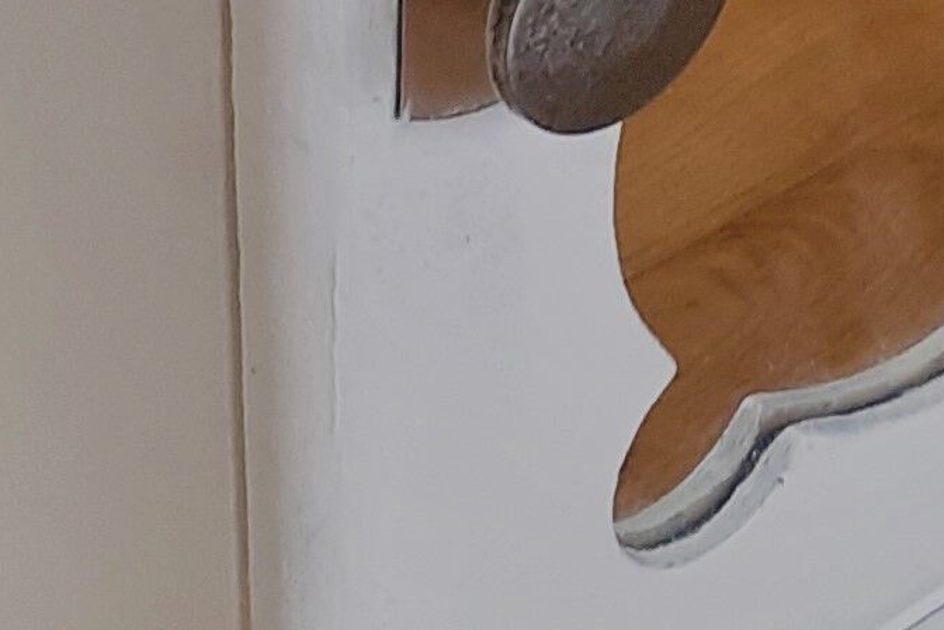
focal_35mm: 135
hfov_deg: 15.2
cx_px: 655
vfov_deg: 9.5
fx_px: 3540
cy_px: -598
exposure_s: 1/100
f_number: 1.9
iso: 64
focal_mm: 3.6
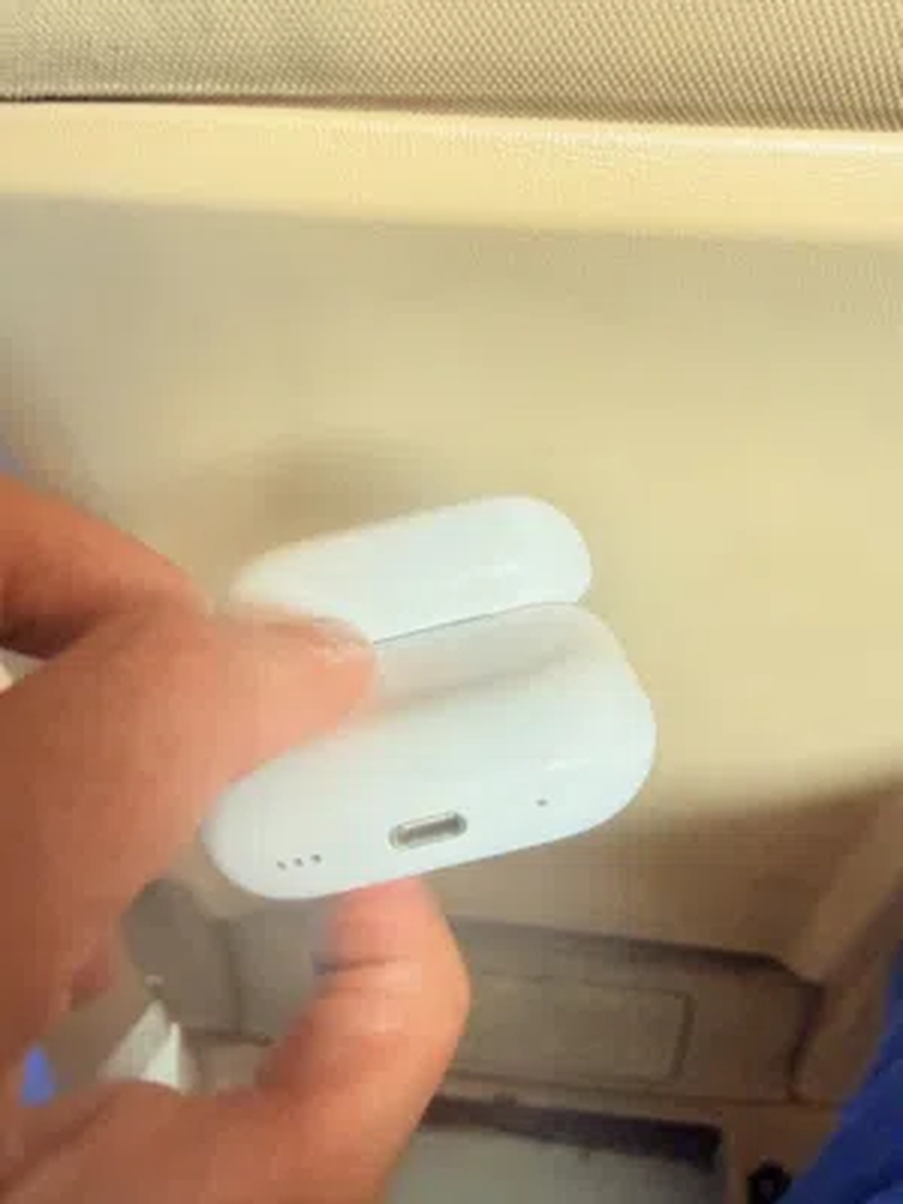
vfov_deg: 71.6
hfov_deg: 56.8
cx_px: 452
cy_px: 602
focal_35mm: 24
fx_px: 835
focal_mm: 2.22
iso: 200
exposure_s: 1/99
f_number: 2.2
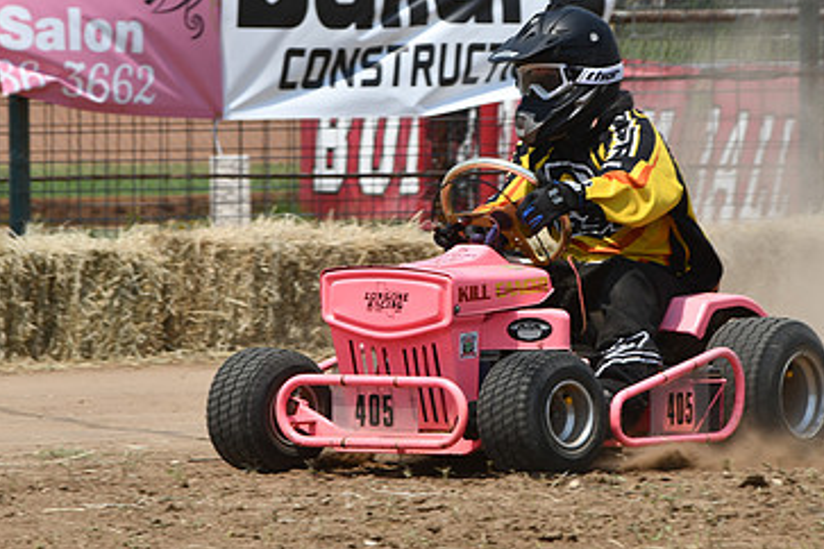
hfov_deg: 5.2
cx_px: 377
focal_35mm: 395
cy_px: 162
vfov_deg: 3.5
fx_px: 9040
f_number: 8
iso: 100
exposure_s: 1/500
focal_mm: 165
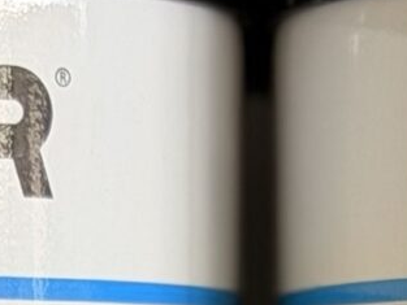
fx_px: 4622
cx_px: 382
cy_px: 845
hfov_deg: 5.0
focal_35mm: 393
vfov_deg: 3.7
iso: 100
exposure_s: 1/74
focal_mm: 6.76
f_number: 1.78
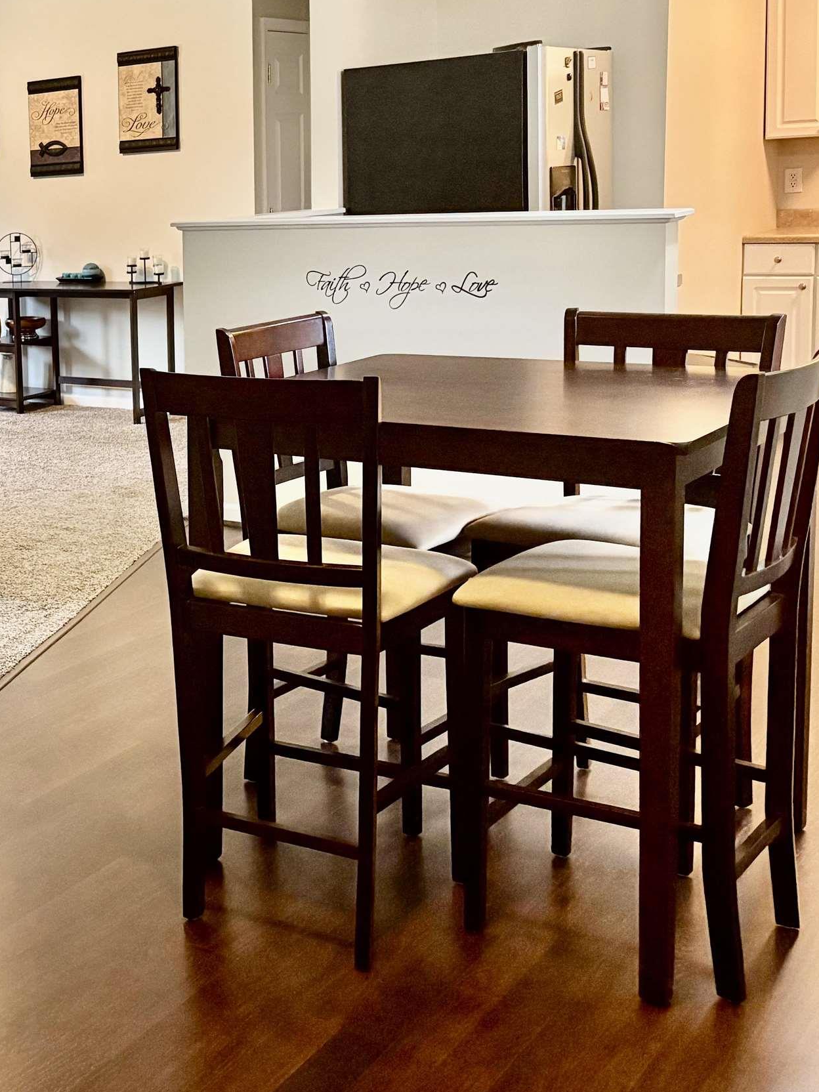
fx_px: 1514
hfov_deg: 27.1
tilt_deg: -6.9
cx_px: -140
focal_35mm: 48
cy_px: 381
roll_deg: +3.4
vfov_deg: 39.3
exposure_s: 1/60
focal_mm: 5.96
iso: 400
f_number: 1.6
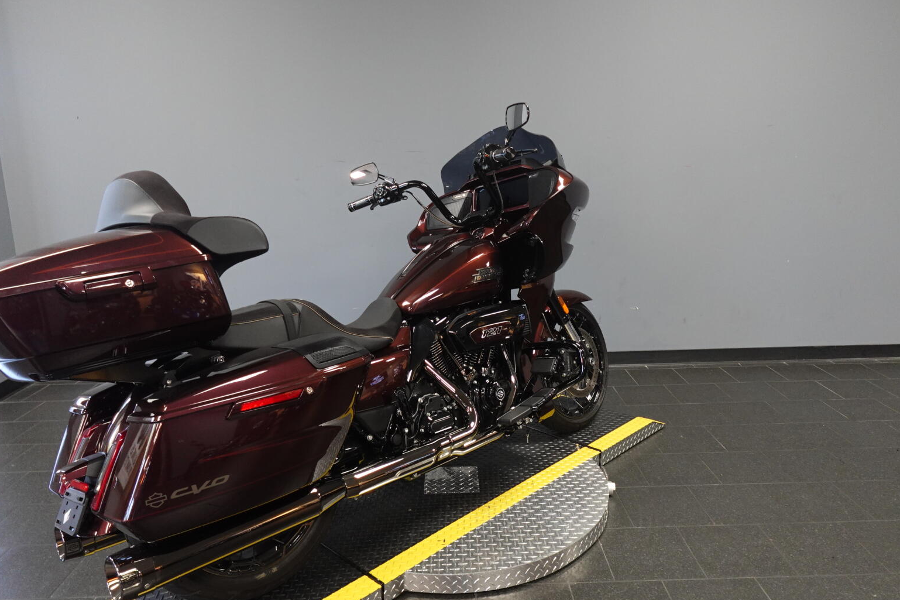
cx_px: 457
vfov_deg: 49.5
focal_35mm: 26
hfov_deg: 69.4
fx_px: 650
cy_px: 295
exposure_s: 1/80
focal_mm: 7.6
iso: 640
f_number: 2
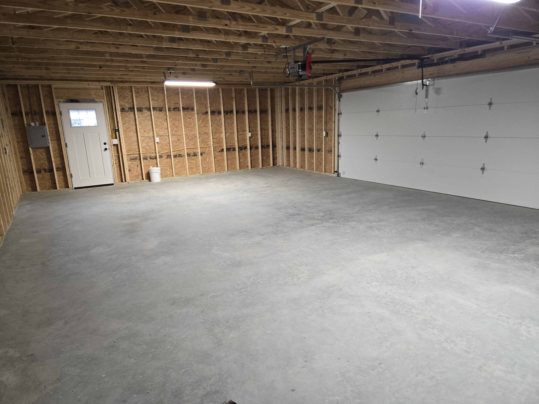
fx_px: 358
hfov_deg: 73.9
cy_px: 202
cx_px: 270
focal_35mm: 23
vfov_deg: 58.9
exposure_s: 1/120
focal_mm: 5.4
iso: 250
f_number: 1.8
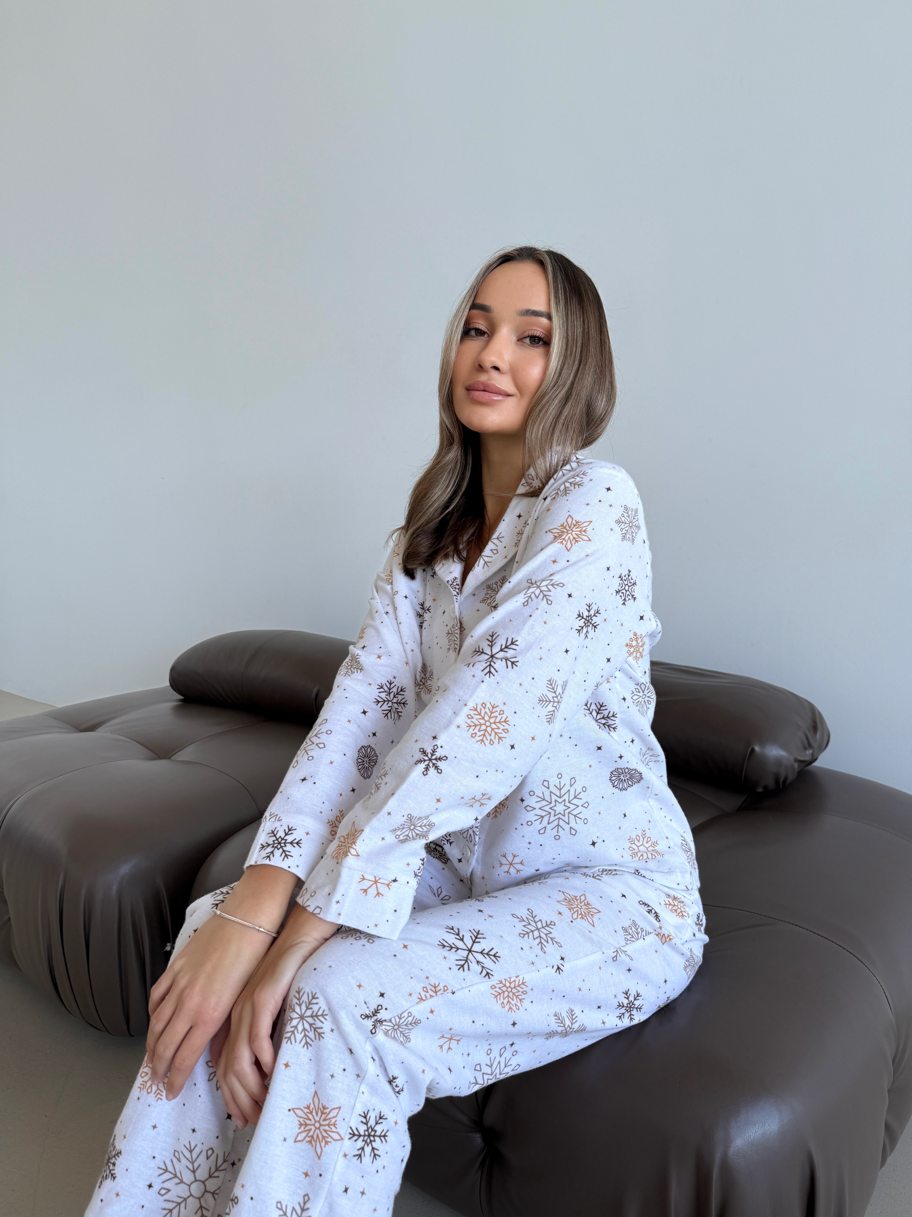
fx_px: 843
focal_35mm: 24
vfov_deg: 71.6
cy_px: 608
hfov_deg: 56.8
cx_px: 456
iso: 64
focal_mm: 6.76
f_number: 1.78
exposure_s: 1/196
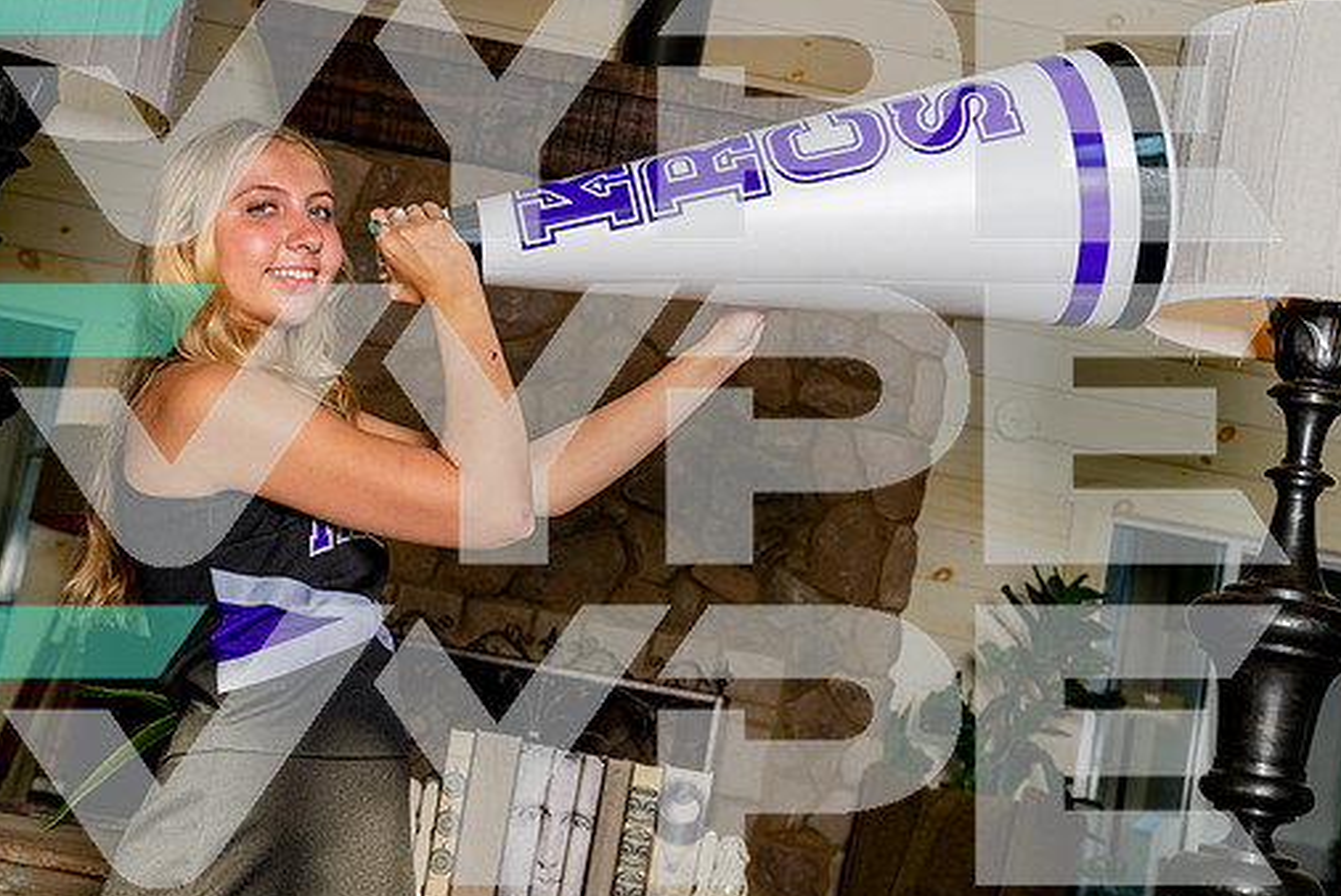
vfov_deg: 24.6
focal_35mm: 55
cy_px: 425
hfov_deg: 36.2
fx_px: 2050
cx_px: 615
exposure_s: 1/250
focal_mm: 48
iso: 200
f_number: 5.6
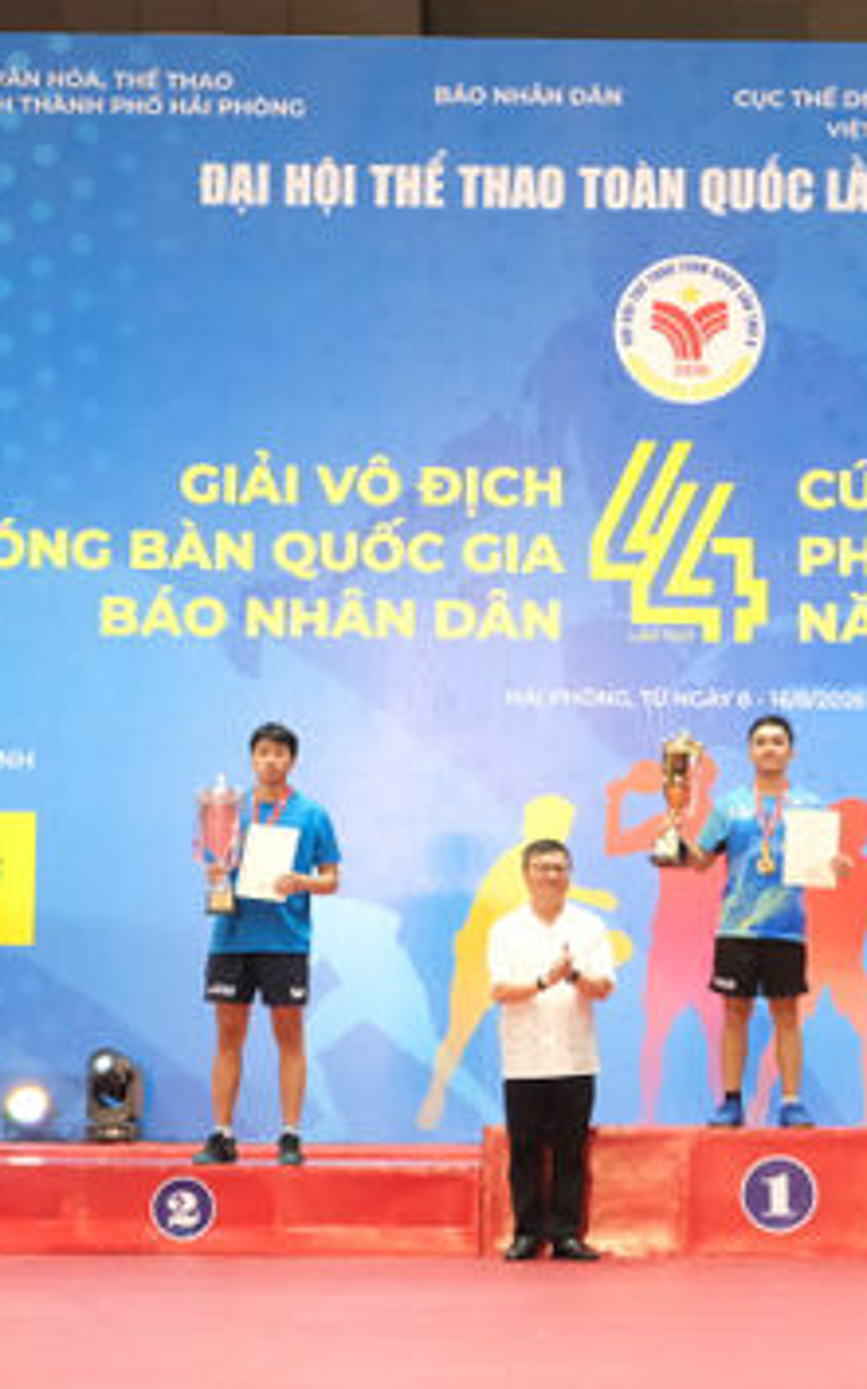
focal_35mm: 73
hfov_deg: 17.5
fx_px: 2762
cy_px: 694
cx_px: 843
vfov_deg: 28.2
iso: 4000
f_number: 5.6
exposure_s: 1/200
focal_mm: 31.5
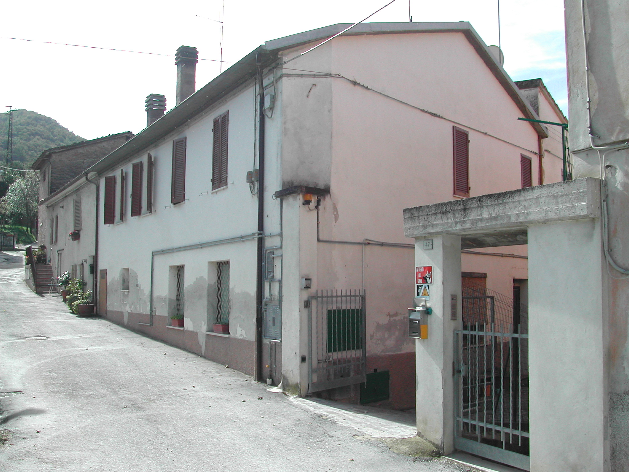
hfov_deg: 49.0
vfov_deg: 37.7
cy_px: 236
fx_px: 690
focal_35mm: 38
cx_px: 314
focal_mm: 8
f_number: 7.6
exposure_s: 1/154
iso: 100
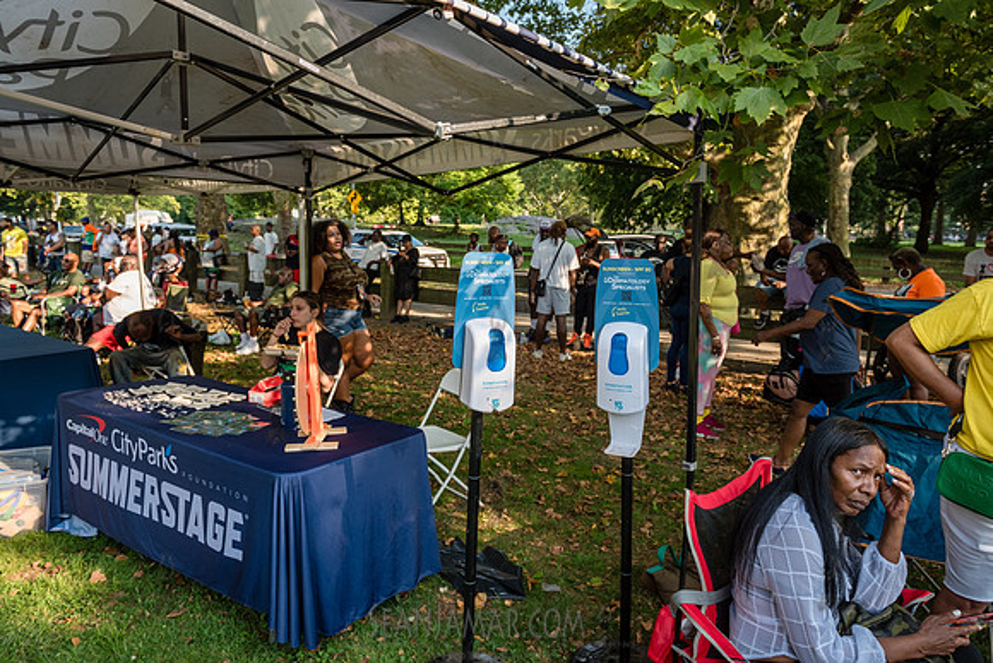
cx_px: 496
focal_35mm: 24
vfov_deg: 53.1
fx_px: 663
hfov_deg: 73.7
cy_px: 332
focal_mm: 24
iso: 500
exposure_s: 1/400
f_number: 4.5
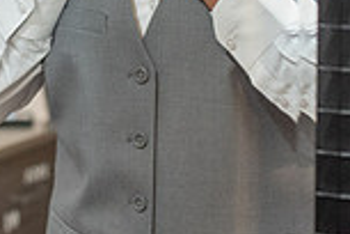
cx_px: -11
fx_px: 1847
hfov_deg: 10.7
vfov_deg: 7.1
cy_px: -123
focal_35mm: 190
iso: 2500
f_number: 2.8
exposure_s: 1/100
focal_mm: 50
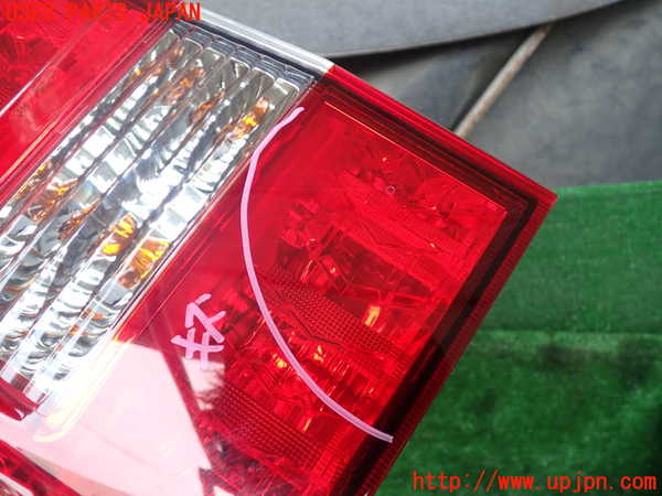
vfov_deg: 46.8
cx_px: 331
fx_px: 574
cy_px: 248
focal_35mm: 30
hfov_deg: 60.0
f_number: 2.3
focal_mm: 5.4
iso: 100
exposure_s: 1/80
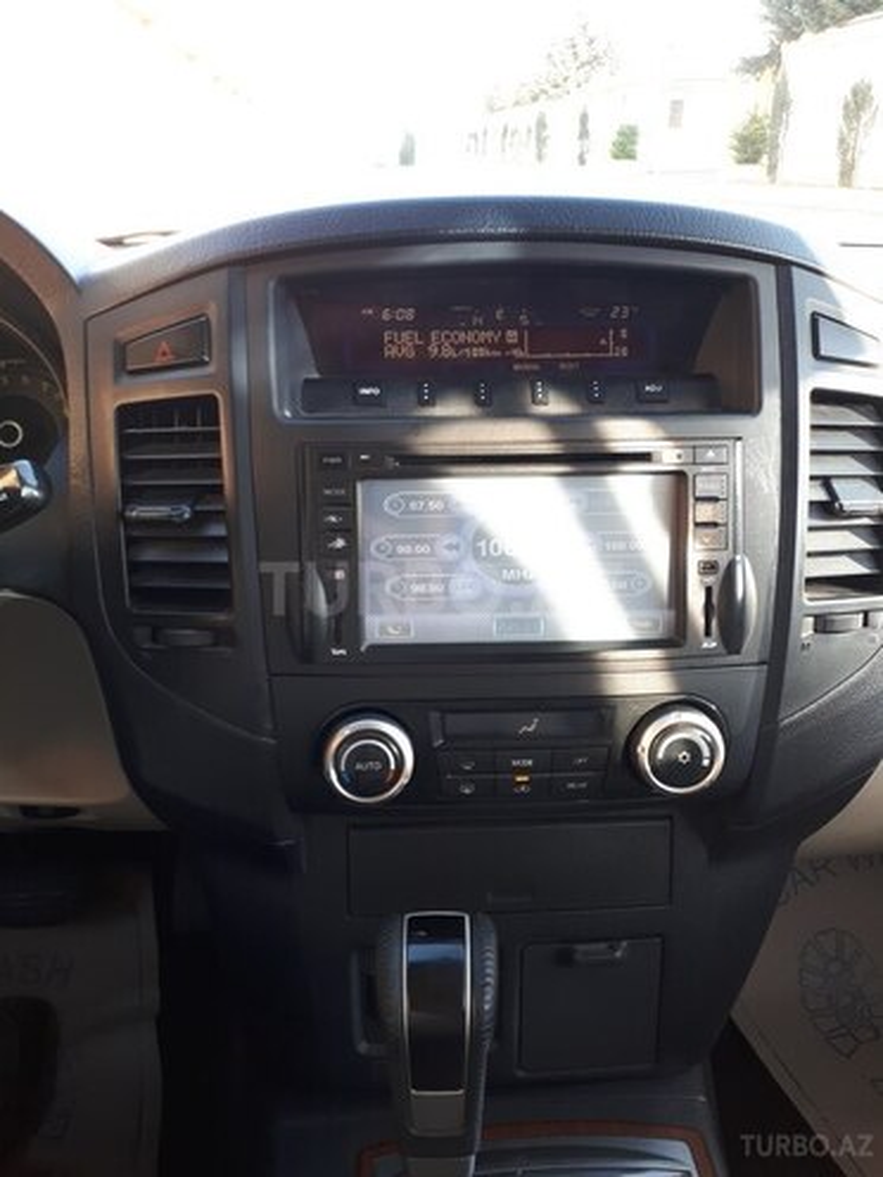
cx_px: 442
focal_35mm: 27
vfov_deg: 65.3
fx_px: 918
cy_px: 588
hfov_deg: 51.4
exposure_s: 1/33
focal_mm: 3.6
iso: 40
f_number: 1.9
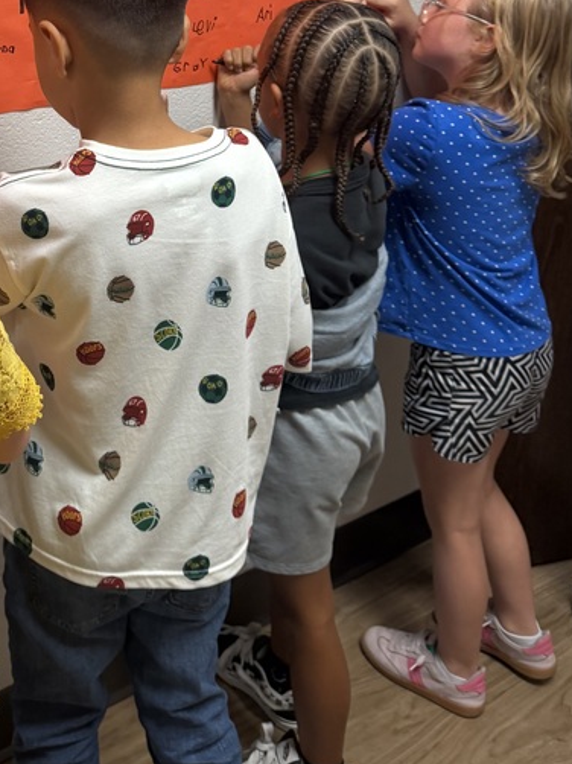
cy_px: 64
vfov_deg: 36.3
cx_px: 67
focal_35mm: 49
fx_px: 1080
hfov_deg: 28.6
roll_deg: -1.5
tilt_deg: -13.7
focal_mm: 6.76
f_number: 1.78
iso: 200
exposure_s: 1/60
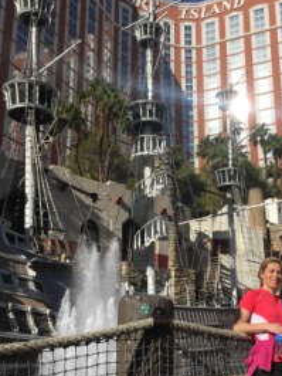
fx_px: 434
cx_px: 193
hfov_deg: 35.6
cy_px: 211
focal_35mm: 40
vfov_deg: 46.7
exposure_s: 1/2747
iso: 25
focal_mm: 4.15
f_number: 2.2
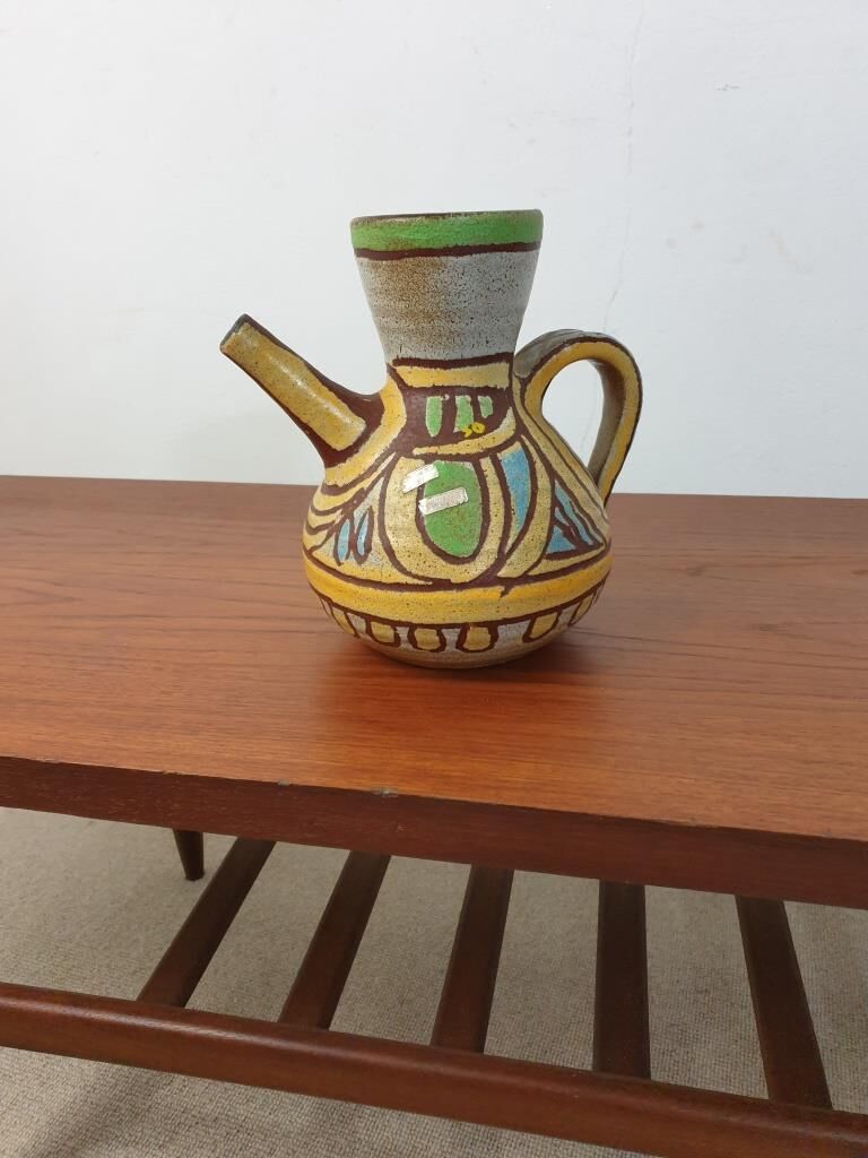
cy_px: 579
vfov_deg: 67.3
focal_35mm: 26
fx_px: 869
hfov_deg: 53.1
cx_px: 434
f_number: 1.5
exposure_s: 1/50
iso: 250
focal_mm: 4.3
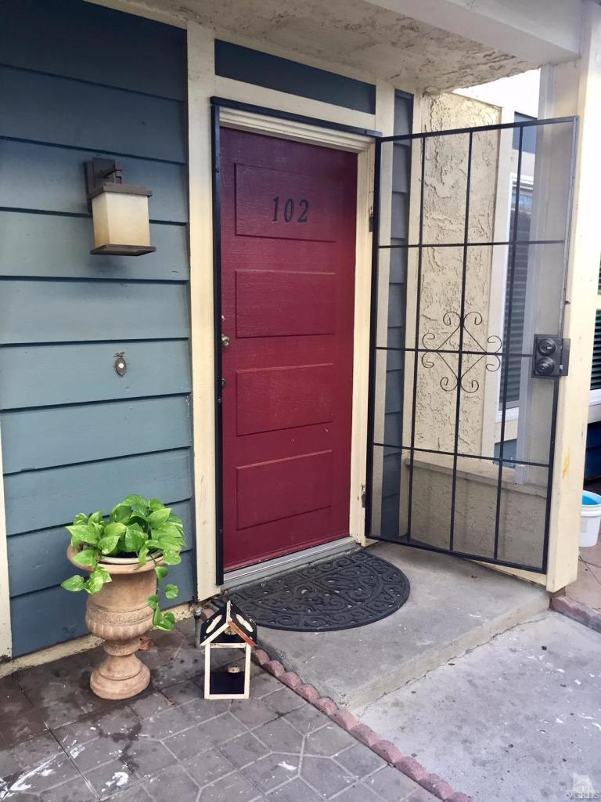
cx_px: 300
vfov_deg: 61.7
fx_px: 671
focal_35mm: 29
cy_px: 401
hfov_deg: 48.2
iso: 32
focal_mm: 4.15
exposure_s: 1/40
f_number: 2.2
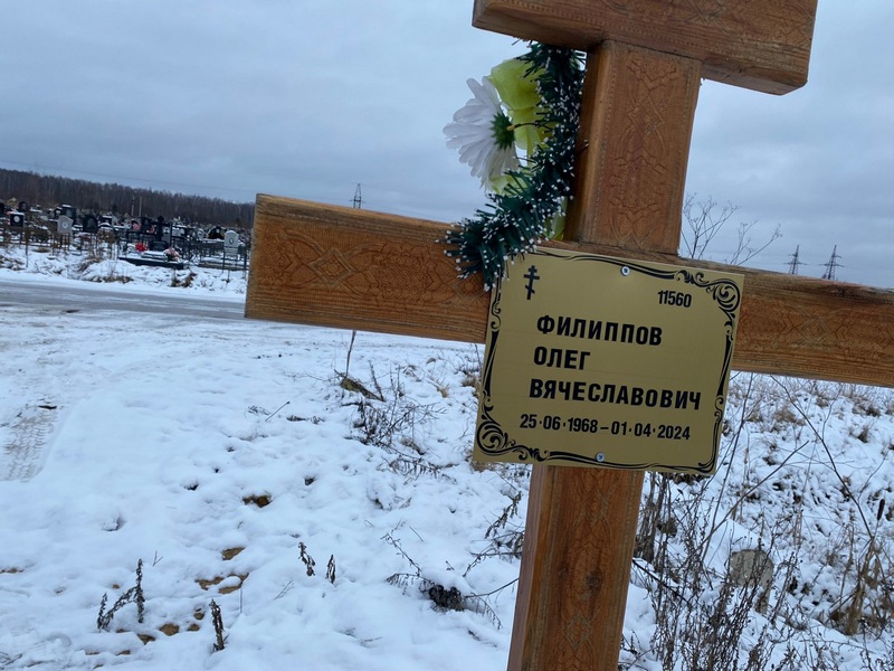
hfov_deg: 67.3
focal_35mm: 26
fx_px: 671
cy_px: 336
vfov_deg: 53.1
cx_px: 447
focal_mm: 4.25
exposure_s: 1/630
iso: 32
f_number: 1.8
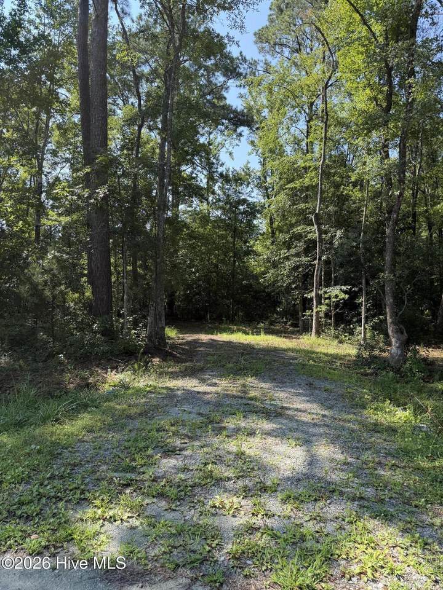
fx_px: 410
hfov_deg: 56.8
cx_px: 222
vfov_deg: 71.6
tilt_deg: +2.3
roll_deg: -1.2
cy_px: 295
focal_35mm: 24
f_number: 1.78
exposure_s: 1/1314
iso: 100
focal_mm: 6.76
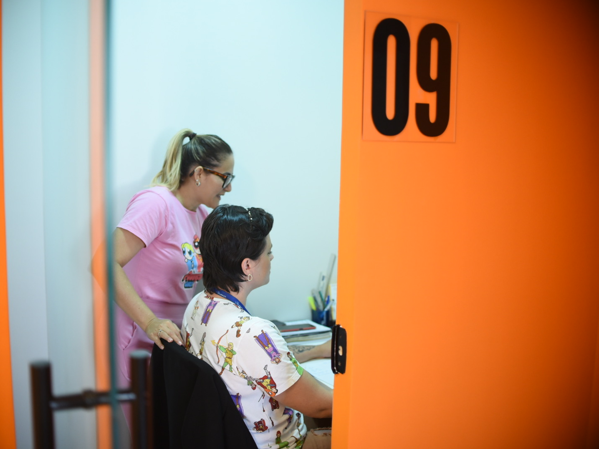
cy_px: 224
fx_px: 658
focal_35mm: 38
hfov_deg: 48.9
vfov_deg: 37.7
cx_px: 265
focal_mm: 35
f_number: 2
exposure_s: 1/320
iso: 1600
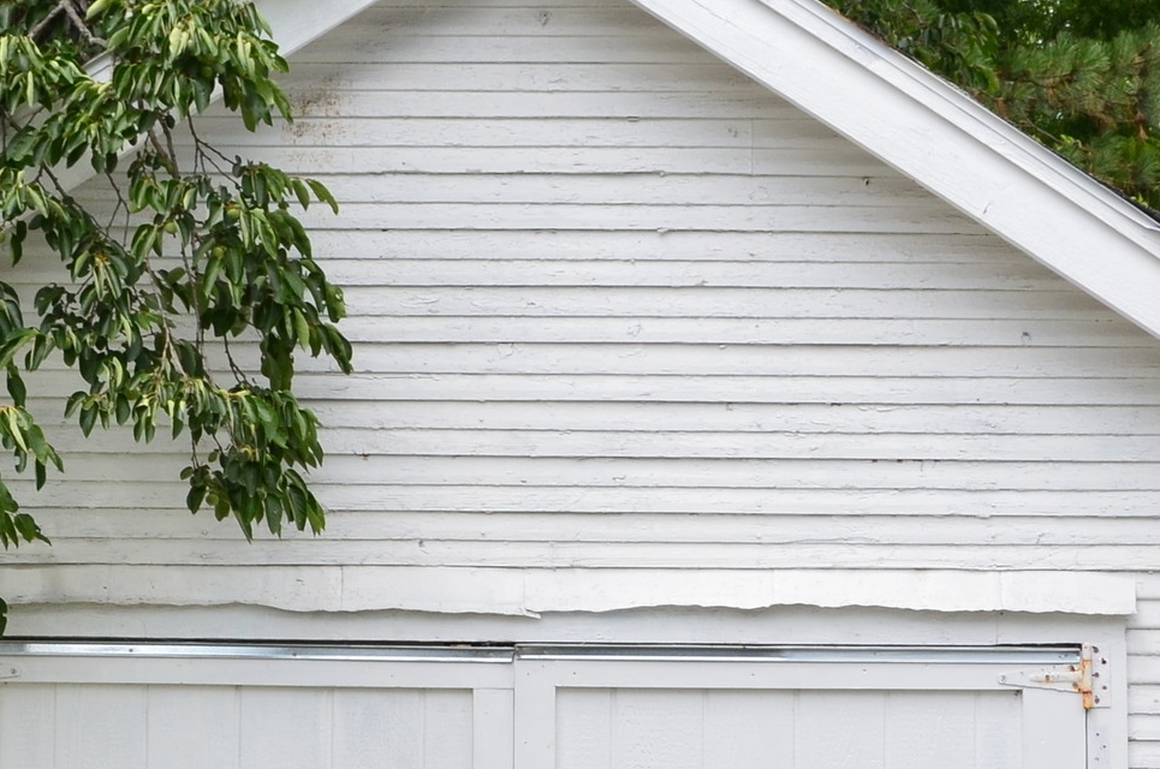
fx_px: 3378
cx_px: 505
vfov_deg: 13.0
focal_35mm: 105
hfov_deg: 19.5
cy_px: 577
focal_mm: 22
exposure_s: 1/250
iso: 250
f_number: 10
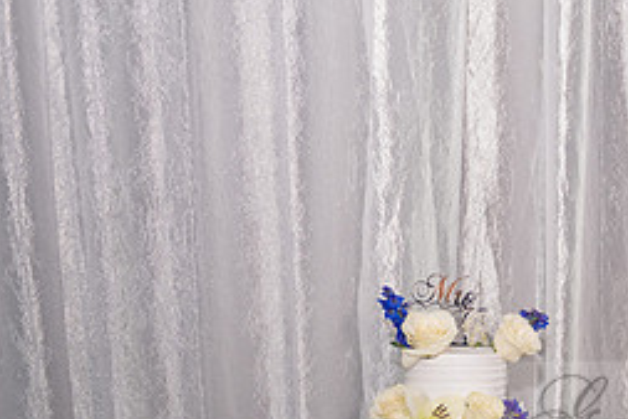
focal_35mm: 62
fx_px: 1082
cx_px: 715
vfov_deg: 21.2
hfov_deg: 28.9
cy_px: 420
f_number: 3.5
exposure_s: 1/200
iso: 1600
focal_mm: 27
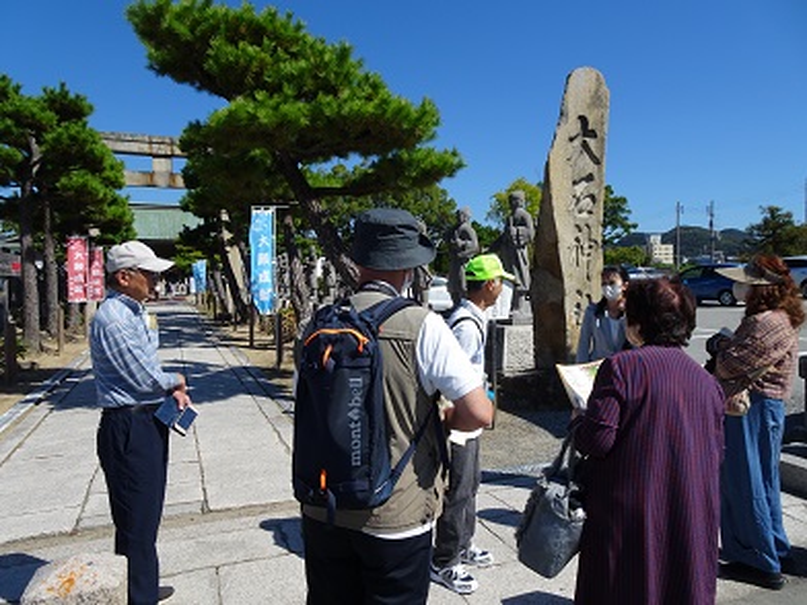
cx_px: 404
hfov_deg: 71.6
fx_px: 560
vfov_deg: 56.8
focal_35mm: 24
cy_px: 302
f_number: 3.5
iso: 80
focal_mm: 4.1
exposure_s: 1/1250
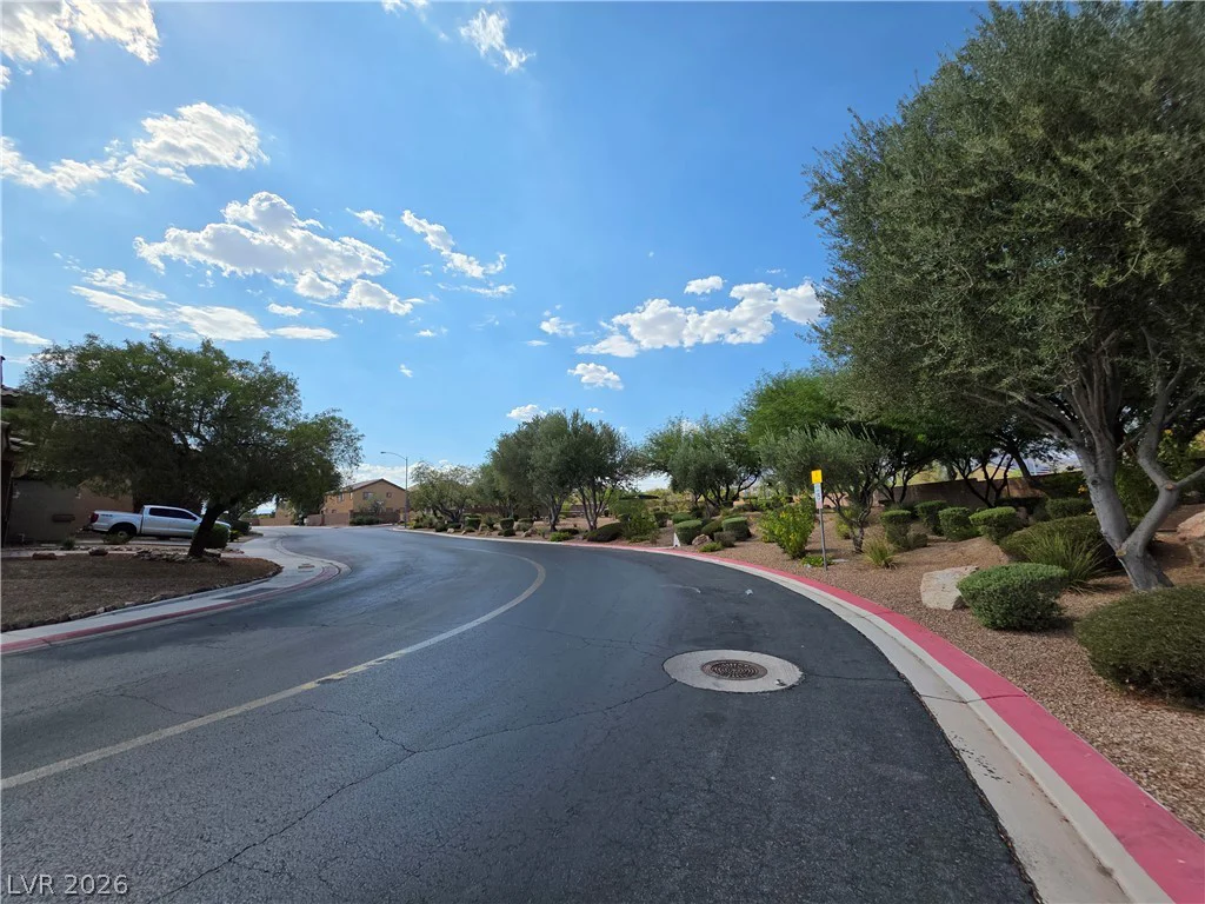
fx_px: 453
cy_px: 452
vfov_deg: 89.9
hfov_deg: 106.2
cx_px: 602
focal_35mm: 13
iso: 40
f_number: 1.9
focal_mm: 2.2
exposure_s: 1/2745
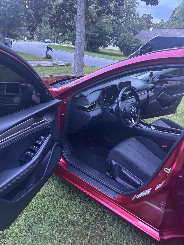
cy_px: 122
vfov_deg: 67.3
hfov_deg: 53.1
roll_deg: -5.5
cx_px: 92
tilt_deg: -22.6
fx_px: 184
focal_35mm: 26
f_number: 1.6
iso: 500
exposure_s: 1/60
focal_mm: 5.96
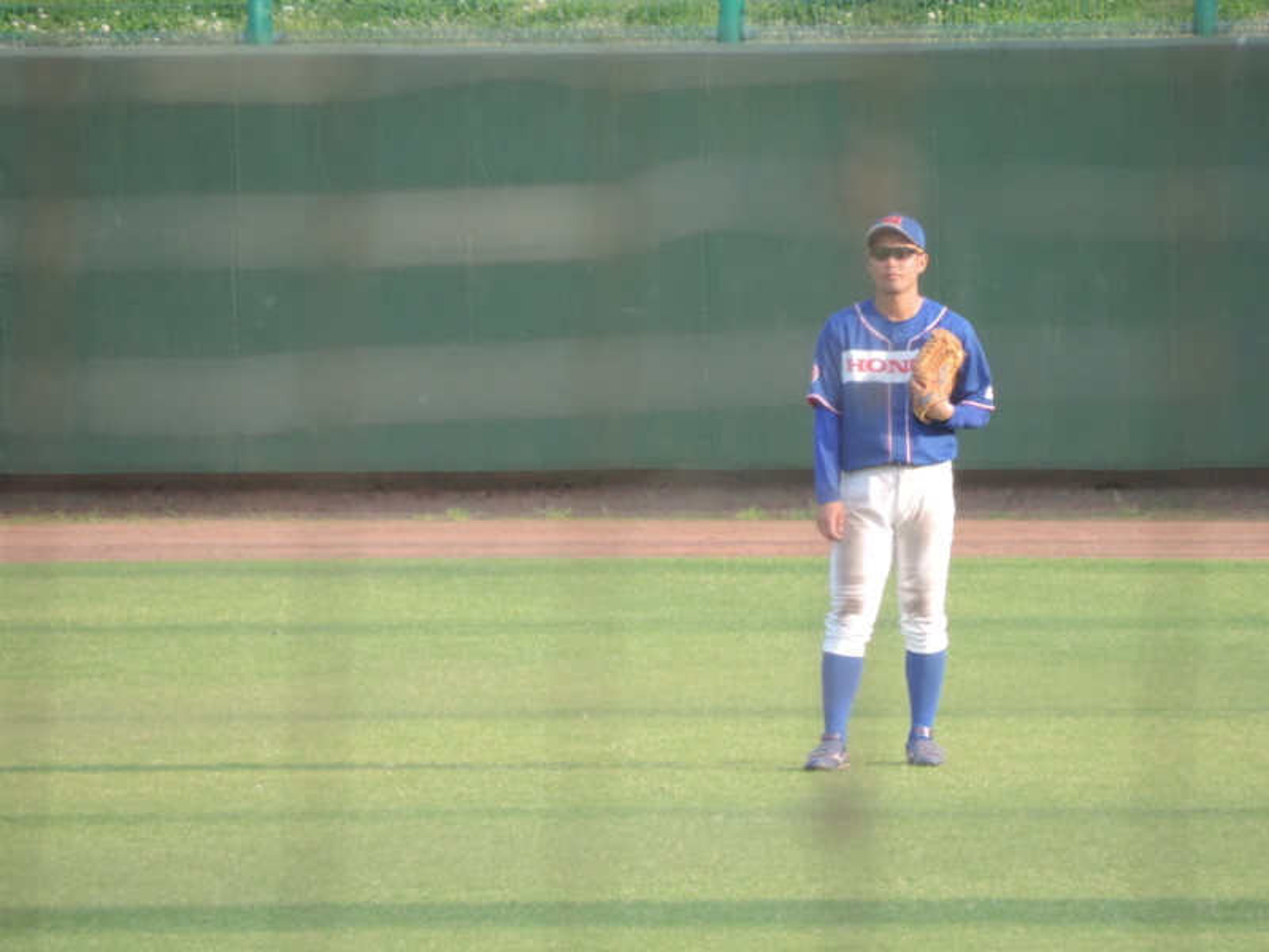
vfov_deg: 1.5
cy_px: 476
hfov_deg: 2.0
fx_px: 36659
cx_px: 634
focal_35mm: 1000
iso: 400
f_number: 5.9
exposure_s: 1/250
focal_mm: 180
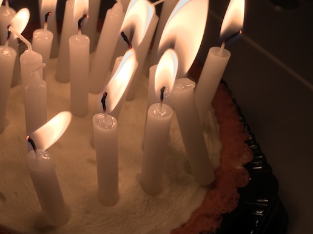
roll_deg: -0.8
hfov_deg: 40.8
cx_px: 76
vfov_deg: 32.0
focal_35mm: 45
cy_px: 82
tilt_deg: -44.8
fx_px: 407
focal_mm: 4.15
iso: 25
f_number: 2.2
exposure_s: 1/254
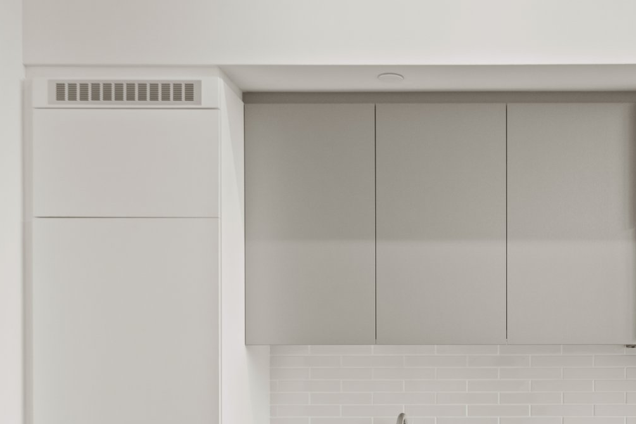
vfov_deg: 25.5
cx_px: 511
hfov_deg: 37.5
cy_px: 391
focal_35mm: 51
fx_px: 901
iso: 640
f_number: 4
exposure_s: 1/30
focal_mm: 25
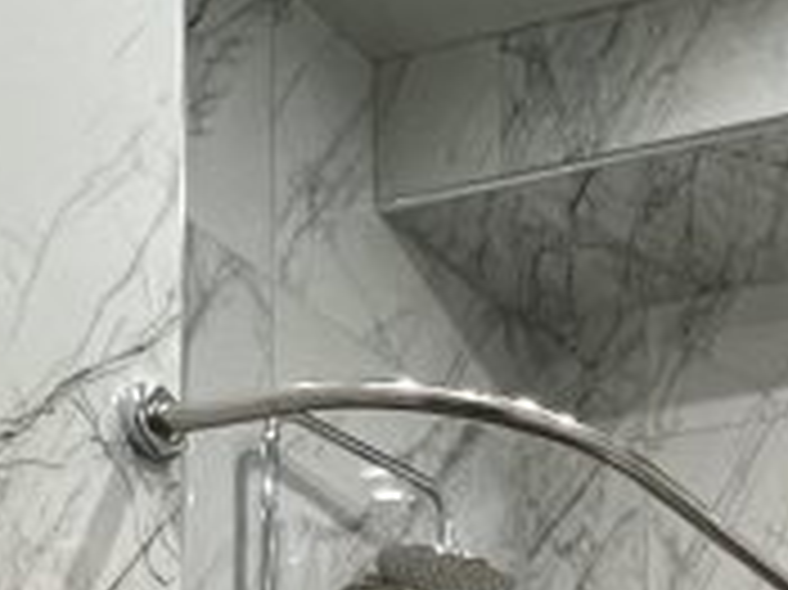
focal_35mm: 76
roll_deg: +0.6
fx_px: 1729
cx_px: 1153
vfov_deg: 15.0
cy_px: 1252
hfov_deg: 21.8
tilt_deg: +0.3
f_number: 1.8
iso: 500
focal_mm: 1.57
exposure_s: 1/50
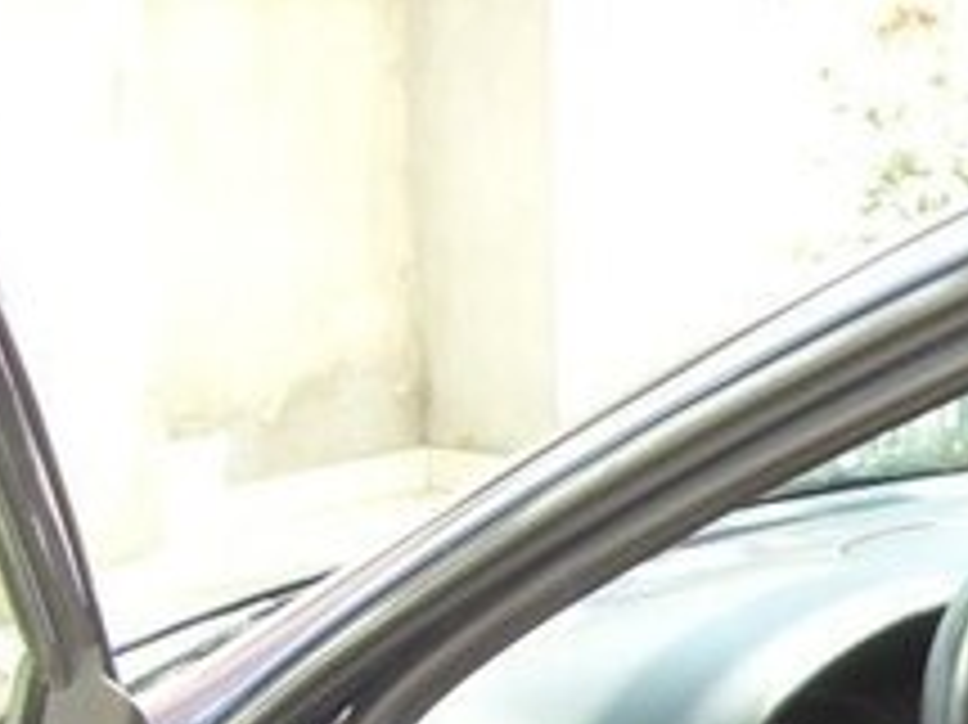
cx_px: 1126
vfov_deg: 11.8
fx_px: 3354
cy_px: 1108
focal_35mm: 120
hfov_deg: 15.9
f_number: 3.5
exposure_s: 1/45
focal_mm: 6.6
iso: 100
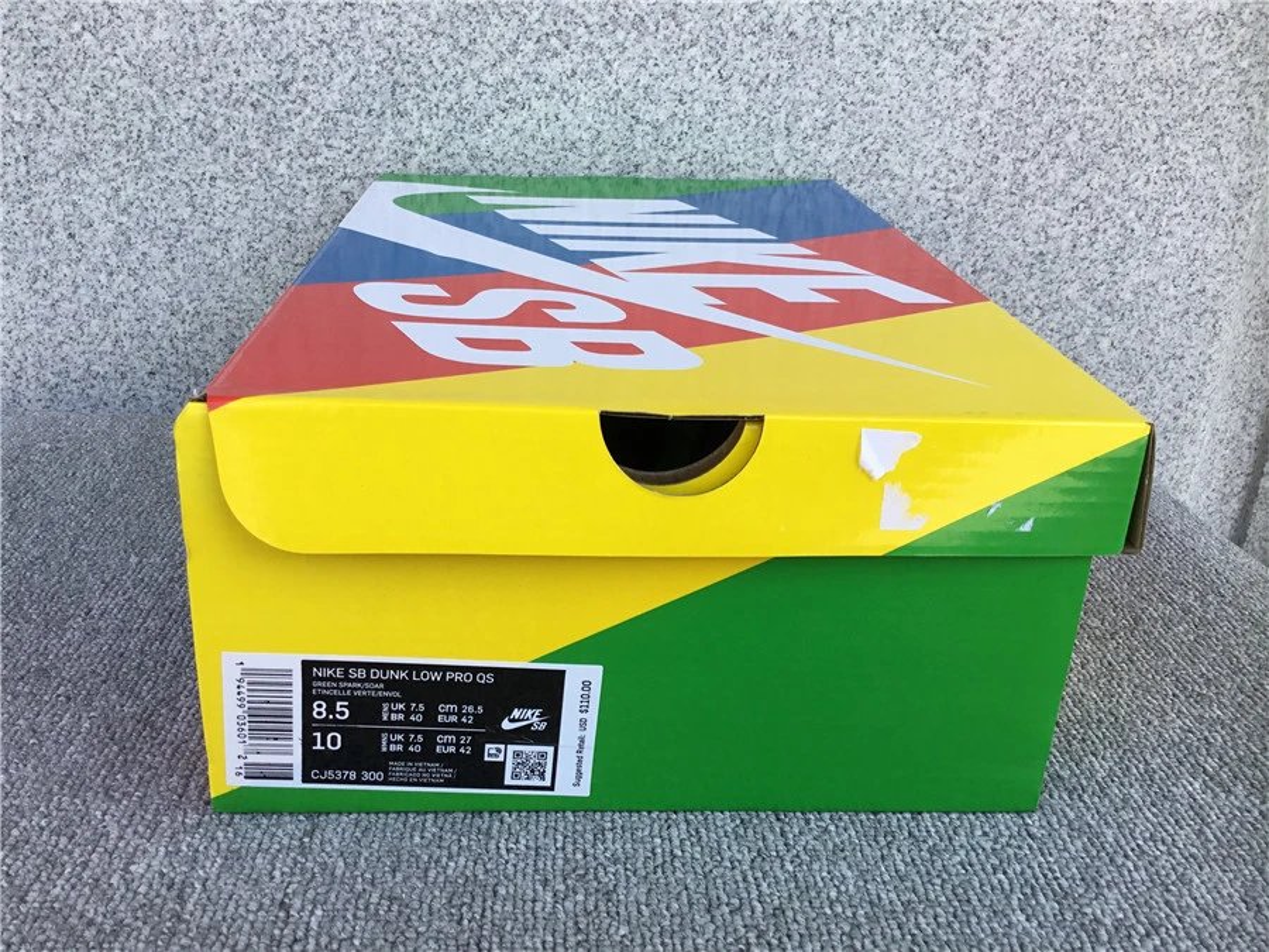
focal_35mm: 31
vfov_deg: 45.4
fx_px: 1136
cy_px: 476
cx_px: 634
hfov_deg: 58.4
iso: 25
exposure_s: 1/189
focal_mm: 3.3
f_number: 2.4
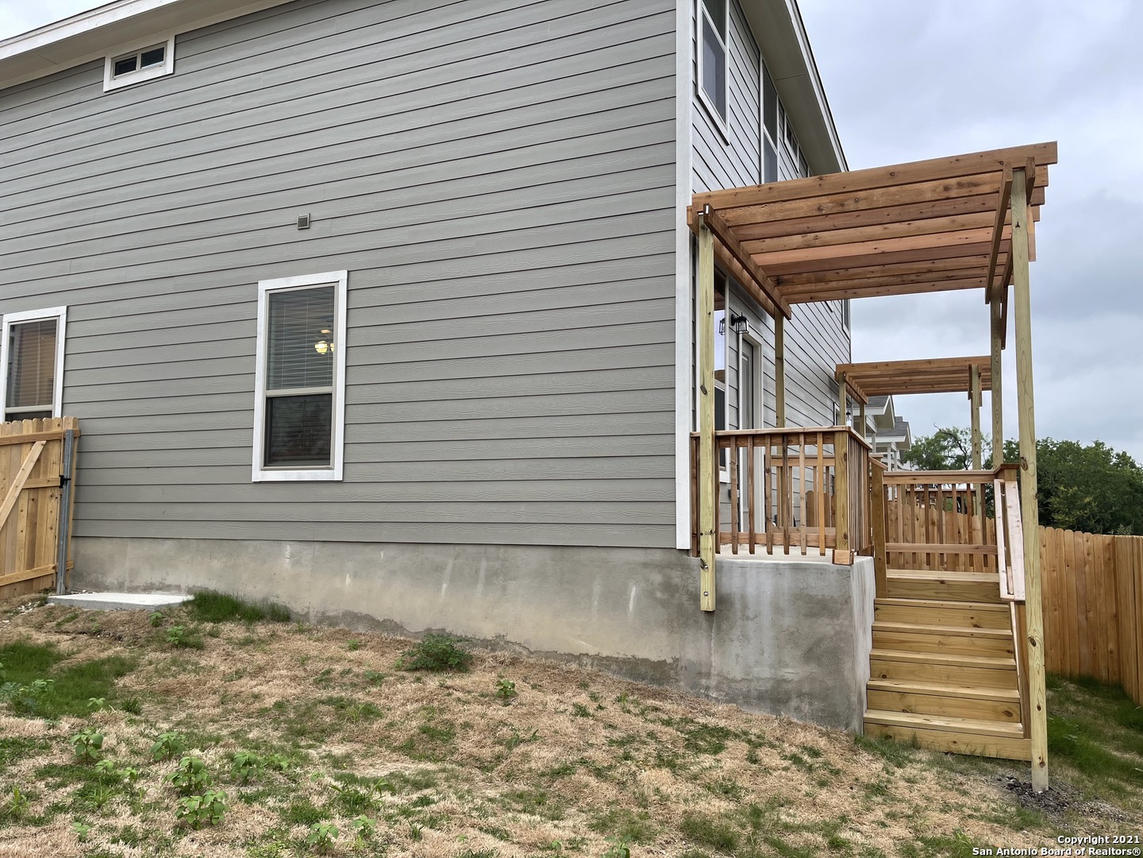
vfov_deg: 53.1
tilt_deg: +4.1
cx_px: 572
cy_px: 429
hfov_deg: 67.3
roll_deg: -0.3
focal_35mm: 26
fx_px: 859
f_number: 1.6
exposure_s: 1/198
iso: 32
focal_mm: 5.1
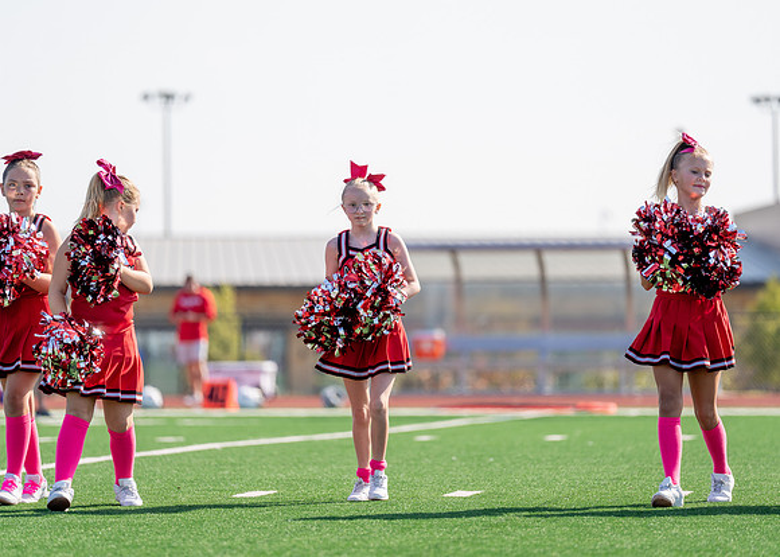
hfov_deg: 9.6
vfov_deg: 6.9
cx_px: 390
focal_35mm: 210
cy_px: 278
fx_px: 4641
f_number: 2.8
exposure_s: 1/1250
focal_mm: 200
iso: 100
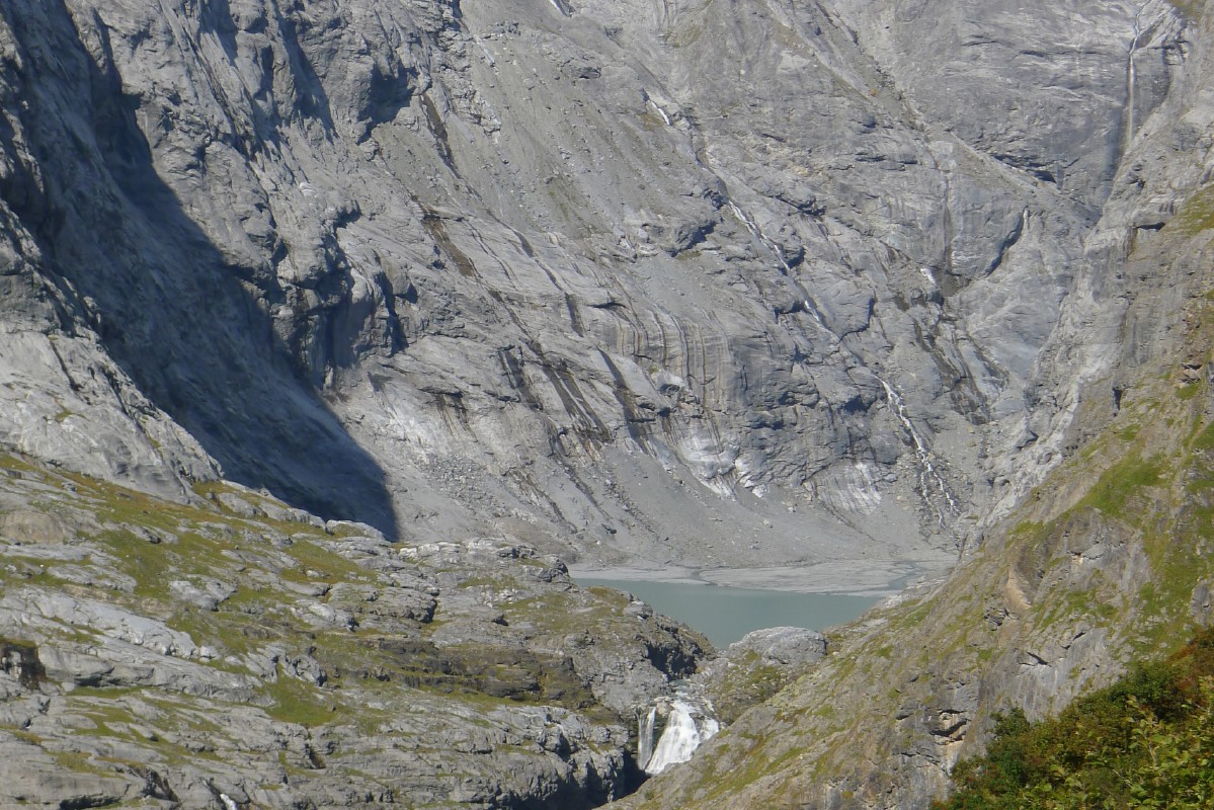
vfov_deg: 11.4
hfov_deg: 17.1
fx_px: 4047
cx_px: 607
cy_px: 405
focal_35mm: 120
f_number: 4
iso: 80
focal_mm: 19.2
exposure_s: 1/800
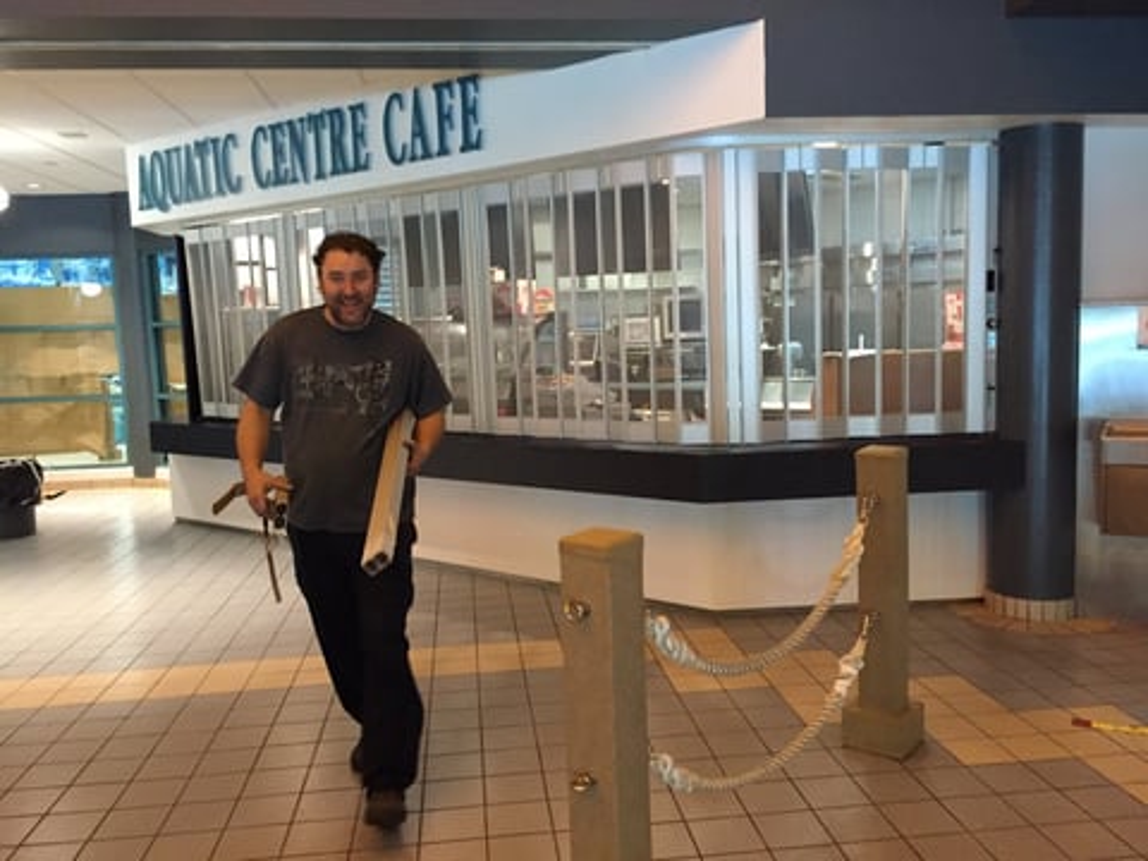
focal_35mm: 29
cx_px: 574
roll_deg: +2.9
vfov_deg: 48.2
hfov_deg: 61.7
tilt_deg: -4.2
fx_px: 962
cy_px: 430
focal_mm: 4.15
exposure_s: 1/30
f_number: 2.2
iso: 250
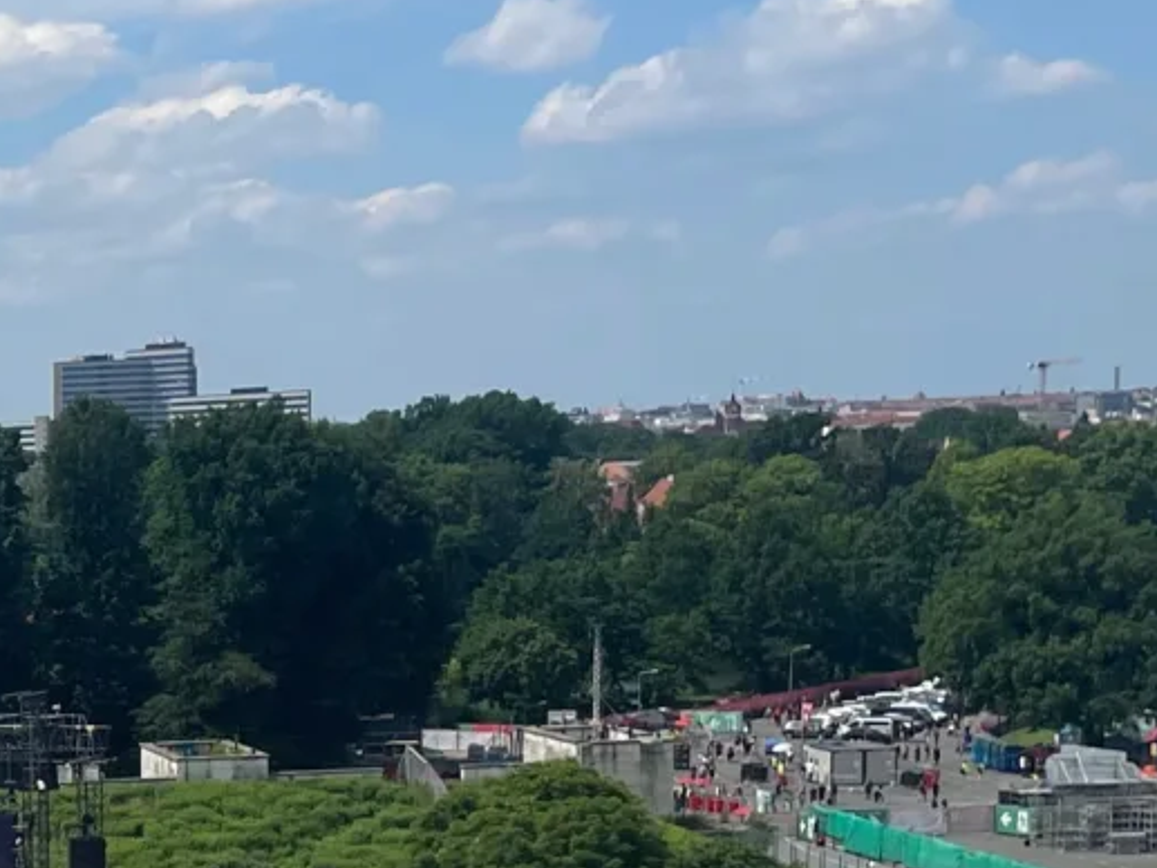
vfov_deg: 14.1
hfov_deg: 16.9
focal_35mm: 103
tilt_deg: -9.9
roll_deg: +0.2
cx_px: -667
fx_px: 3443
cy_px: 922
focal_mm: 4.2
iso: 32
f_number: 1.6
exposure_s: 1/5556
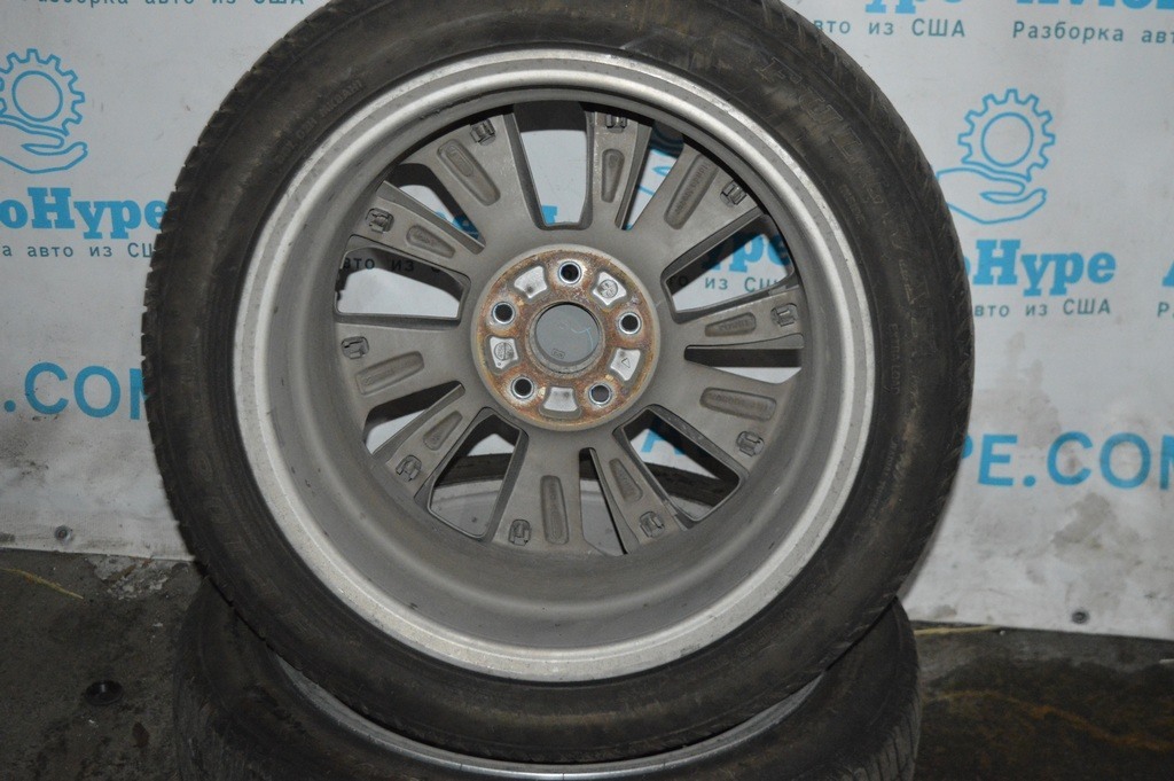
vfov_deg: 25.0
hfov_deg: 36.9
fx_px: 1760
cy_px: 390
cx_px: 587
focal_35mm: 54
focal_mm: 36
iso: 3200
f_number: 4.8
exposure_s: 1/60
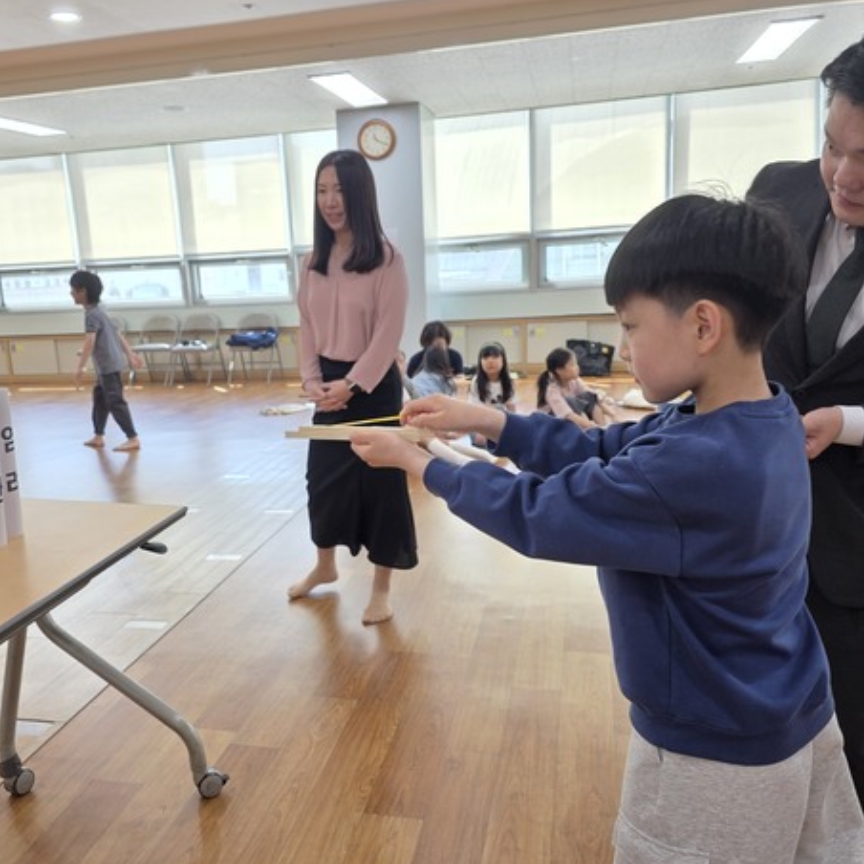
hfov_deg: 53.7
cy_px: 442
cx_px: 355
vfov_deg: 54.0
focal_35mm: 30
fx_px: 847
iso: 80
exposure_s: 1/120
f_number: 1.7
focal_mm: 6.3
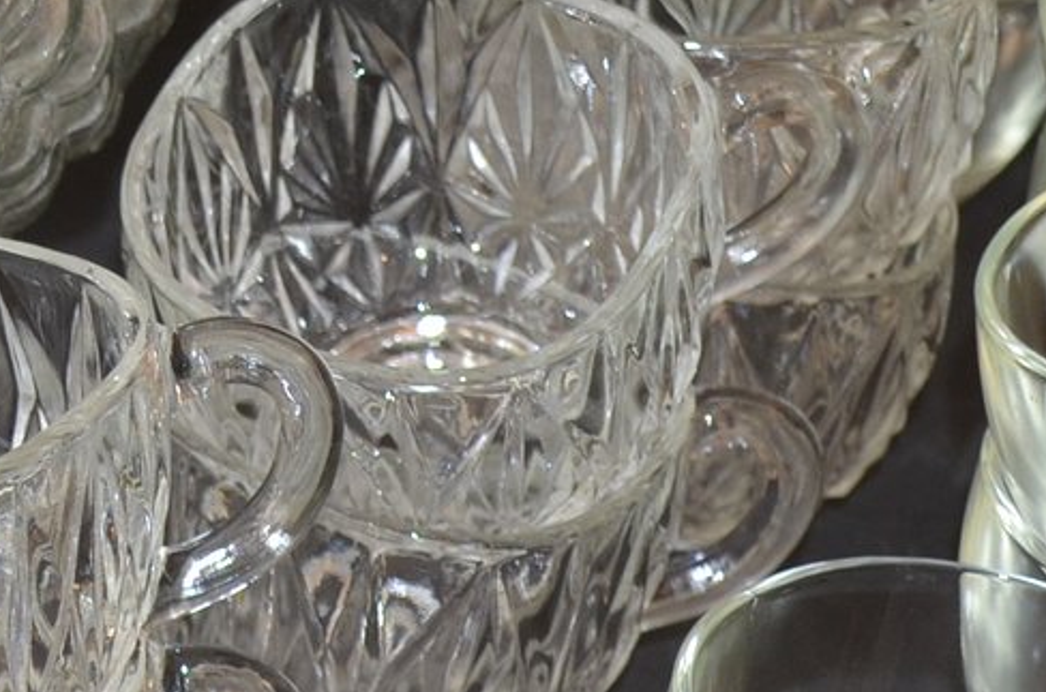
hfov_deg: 12.4
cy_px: 40
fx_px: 4638
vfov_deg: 8.5
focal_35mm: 160
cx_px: -356
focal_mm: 26
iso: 400
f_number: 4
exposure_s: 1/60
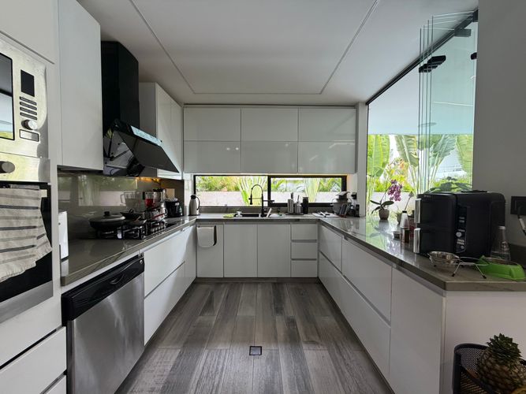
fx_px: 213
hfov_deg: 102.1
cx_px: 263
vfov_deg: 85.7
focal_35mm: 14
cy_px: 197
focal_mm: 2.22
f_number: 2.2
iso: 125
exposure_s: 1/120
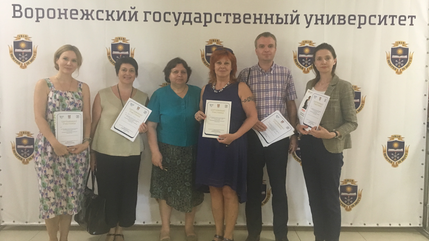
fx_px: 364
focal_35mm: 32
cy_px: 103
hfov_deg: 61.0
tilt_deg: -3.6
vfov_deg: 36.6
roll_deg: -2.3
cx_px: 217
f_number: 2.2
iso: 200
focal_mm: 4.15
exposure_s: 1/25
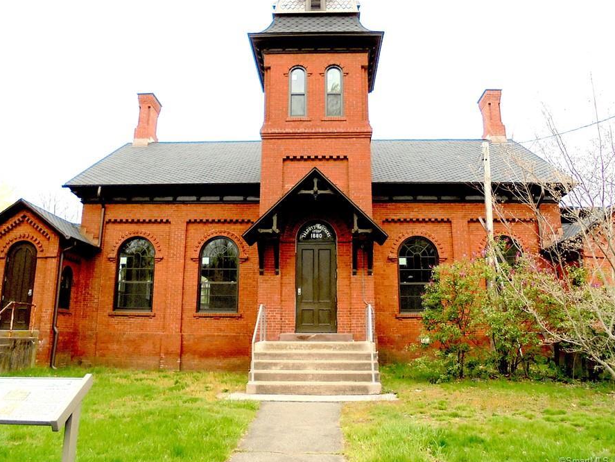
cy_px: 201
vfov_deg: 46.7
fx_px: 533
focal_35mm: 30
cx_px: 304
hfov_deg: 59.9
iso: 100
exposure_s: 1/200
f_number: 3.5
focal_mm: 4.6
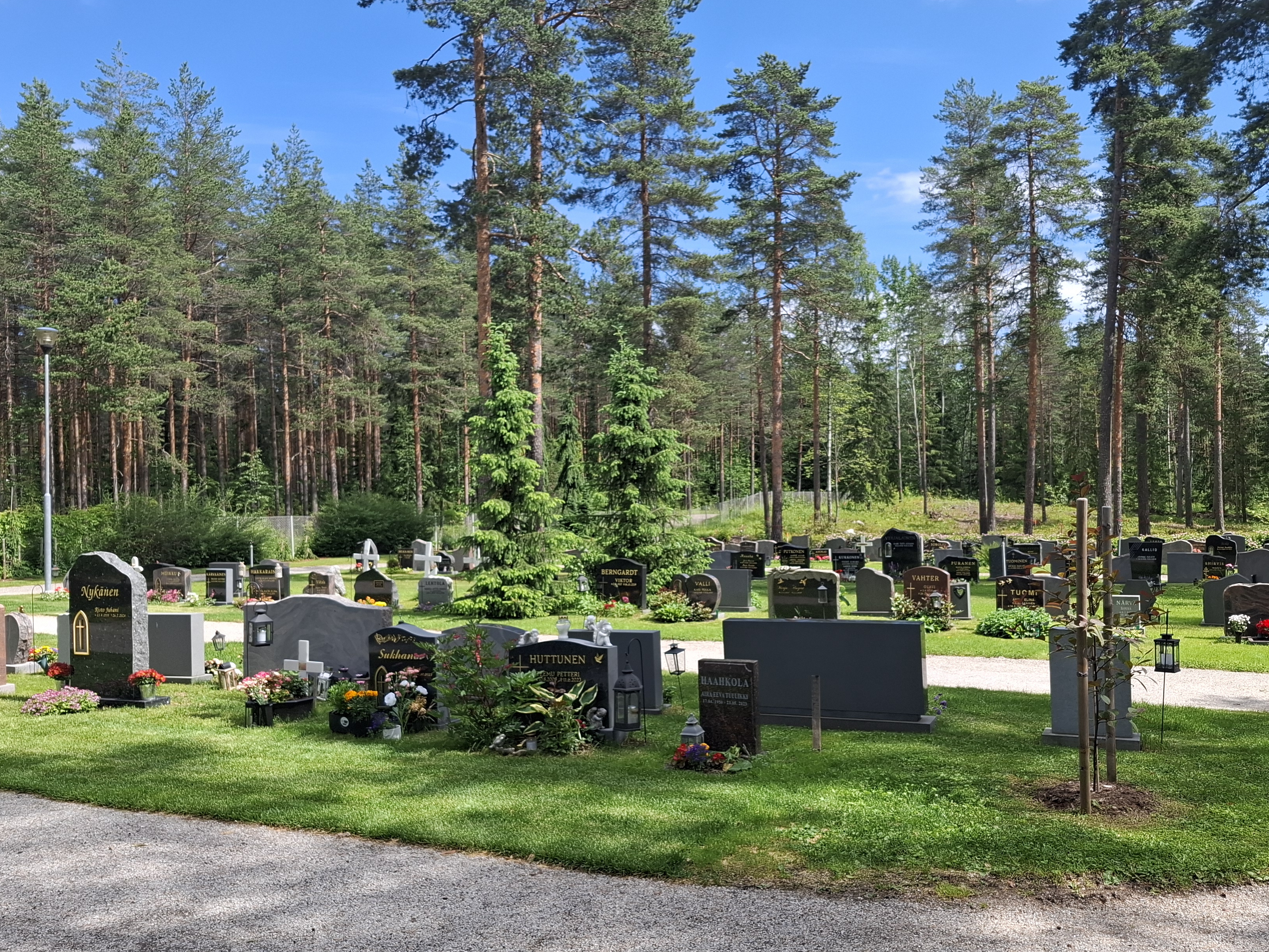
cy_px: 513
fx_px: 1063
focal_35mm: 29
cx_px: 679
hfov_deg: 61.6
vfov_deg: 48.2
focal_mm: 5.54
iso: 50
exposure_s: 1/683
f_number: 1.8
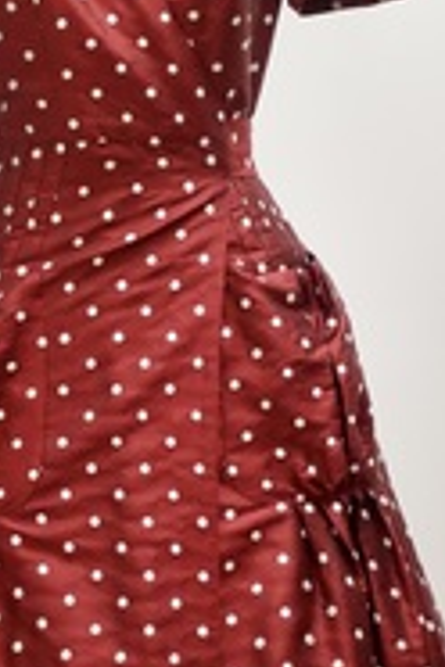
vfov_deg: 17.6
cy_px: 179
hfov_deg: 11.8
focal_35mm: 116
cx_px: 83
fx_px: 2151
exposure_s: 1/200
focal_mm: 32
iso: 1600
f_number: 4
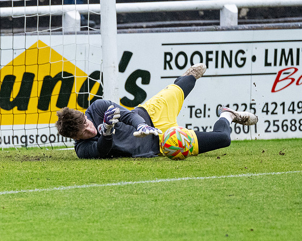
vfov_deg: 2.0
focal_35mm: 766
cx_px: -7
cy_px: 267
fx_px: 6845
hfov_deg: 2.5
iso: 1600
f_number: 2.8
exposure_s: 1/1250
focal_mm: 200
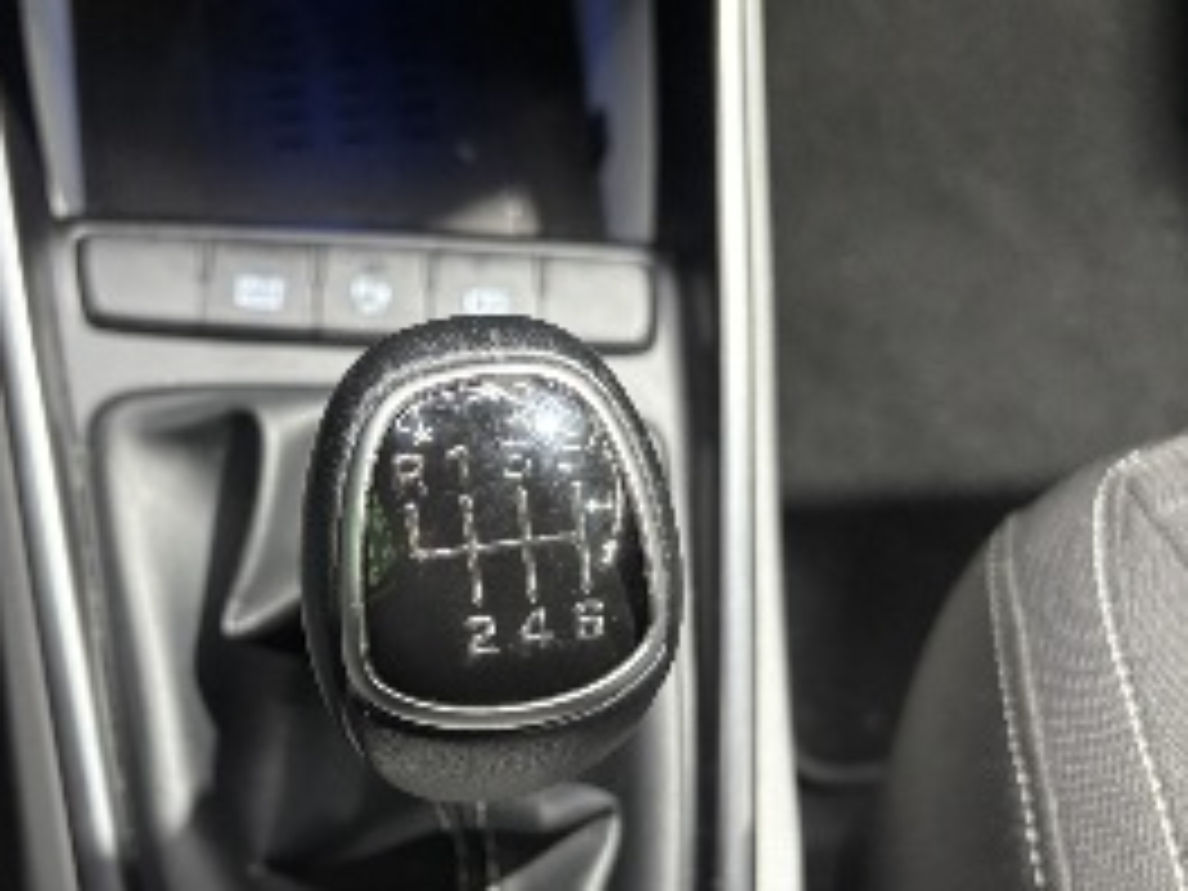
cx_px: 369
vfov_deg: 34.9
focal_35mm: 41
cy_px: 558
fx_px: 1407
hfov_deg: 44.9
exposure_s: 1/50
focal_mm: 5.96
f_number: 1.6
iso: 400
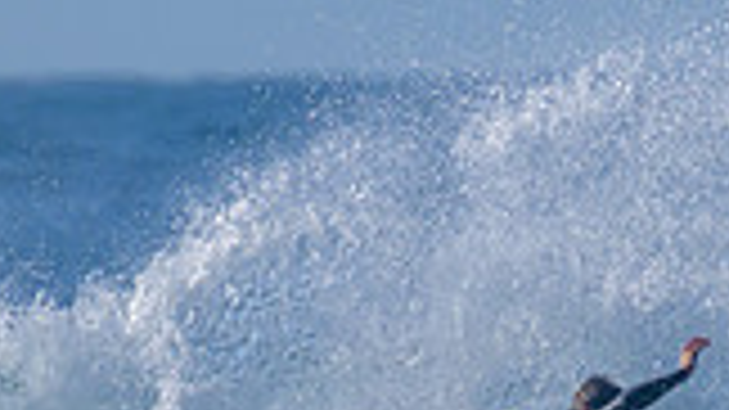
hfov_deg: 0.7
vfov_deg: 0.4
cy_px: 651
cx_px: 648
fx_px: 59633
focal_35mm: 3086
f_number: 11
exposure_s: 1/2000
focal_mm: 800
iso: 900
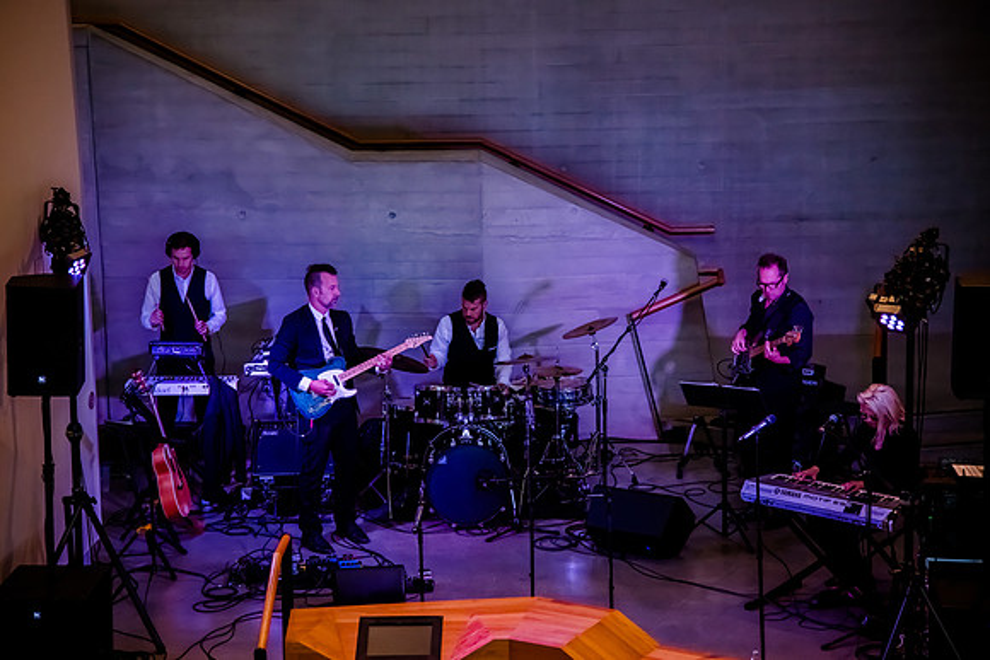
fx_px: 2687
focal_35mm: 98
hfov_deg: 20.9
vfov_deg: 14.0
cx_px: 487
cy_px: 330
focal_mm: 95
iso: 4000
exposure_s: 1/250
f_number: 4
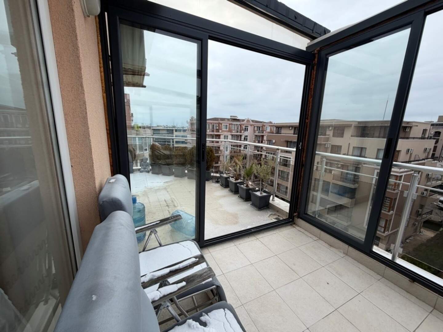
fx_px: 179
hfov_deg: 102.1
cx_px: 222
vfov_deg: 85.7
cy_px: 166
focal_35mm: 14
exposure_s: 1/770
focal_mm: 2.22
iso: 32
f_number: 2.2
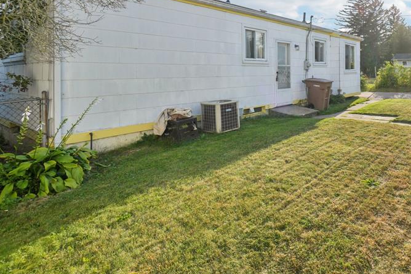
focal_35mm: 23
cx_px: 295
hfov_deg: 72.1
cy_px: 75
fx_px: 263
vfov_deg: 53.1
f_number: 8
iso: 100
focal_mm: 10
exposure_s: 1/250
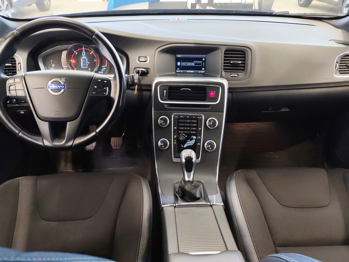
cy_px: 131
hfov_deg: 58.4
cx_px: 174
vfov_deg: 45.4
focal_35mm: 31
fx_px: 313
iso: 1250
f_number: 1.9
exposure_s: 1/100
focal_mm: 6.12
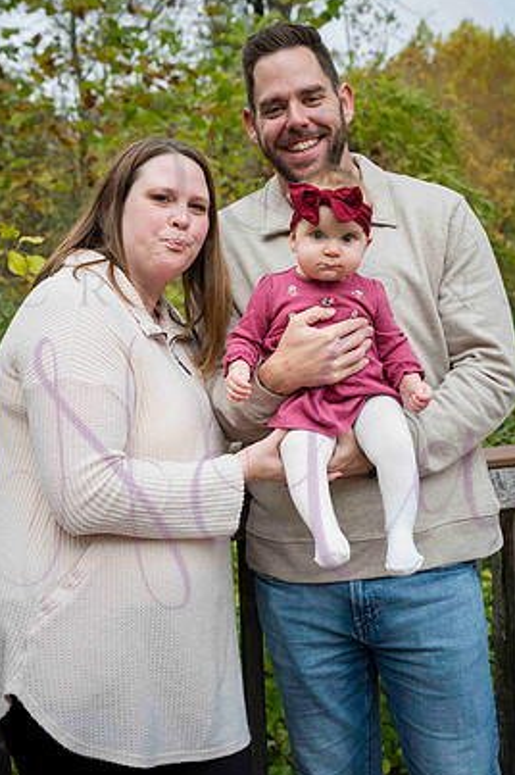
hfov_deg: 23.7
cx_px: 269
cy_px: 358
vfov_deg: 35.1
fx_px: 1225
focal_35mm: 57
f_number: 5.6
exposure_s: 1/500
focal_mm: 51
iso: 400
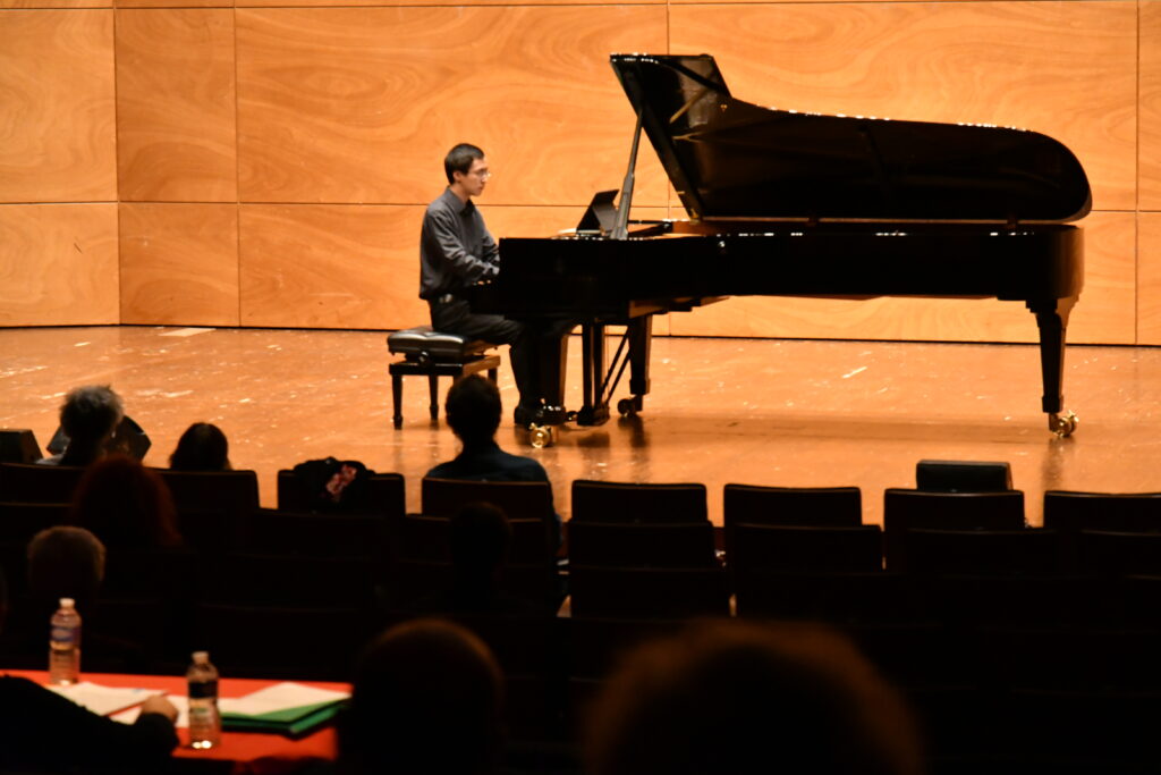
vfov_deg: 12.7
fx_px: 3483
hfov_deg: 18.9
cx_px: 580
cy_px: 388
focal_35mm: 108
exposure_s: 1/160
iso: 6400
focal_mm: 72
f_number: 5.6
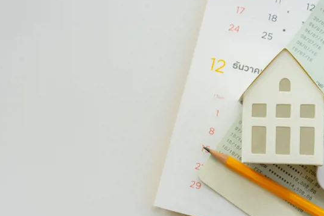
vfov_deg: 16.7
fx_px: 738
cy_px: 104
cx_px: 152
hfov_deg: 24.8
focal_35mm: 82
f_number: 8
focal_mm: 55
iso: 320
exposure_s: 1/40
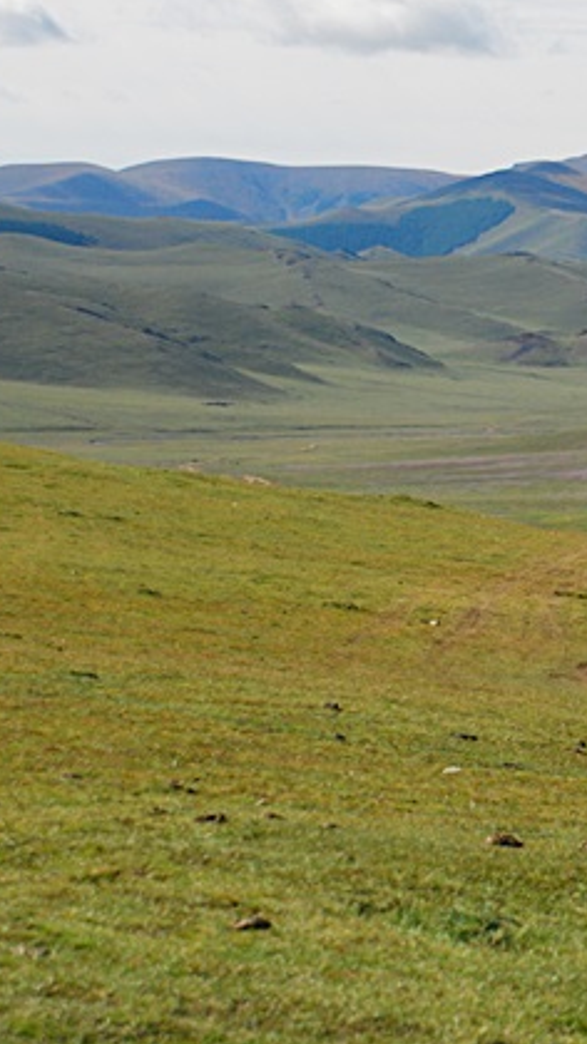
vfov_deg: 16.3
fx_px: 3656
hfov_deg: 9.0
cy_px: 455
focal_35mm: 132
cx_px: 838
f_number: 5.6
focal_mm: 44
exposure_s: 1/2000
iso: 400
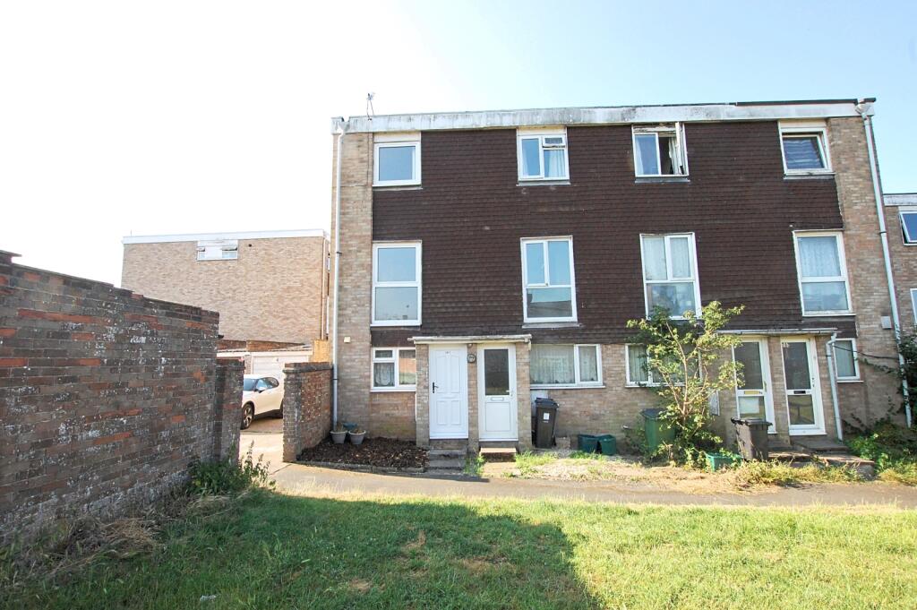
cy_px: 305
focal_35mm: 16
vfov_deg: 72.0
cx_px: 458
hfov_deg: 95.0
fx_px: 420
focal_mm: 11
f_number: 8
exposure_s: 1/250
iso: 800
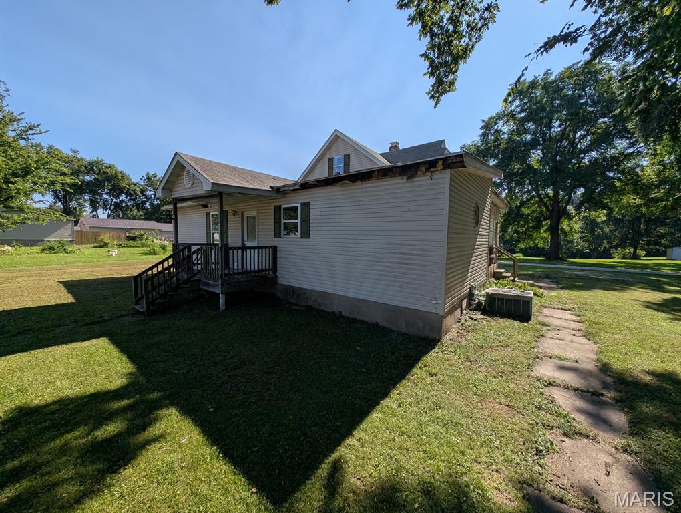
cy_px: 256
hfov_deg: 110.5
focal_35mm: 12
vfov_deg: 94.6
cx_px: 340
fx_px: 236
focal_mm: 2.23
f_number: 1.95
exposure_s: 1/2825
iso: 42
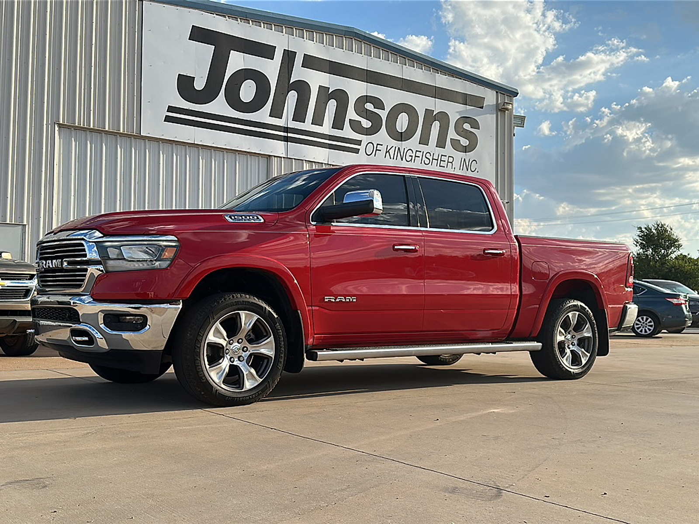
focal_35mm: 31
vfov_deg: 45.4
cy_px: 262
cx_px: 350
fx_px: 626
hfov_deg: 58.4
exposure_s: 1/3497
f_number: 1.78
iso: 80
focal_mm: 6.86
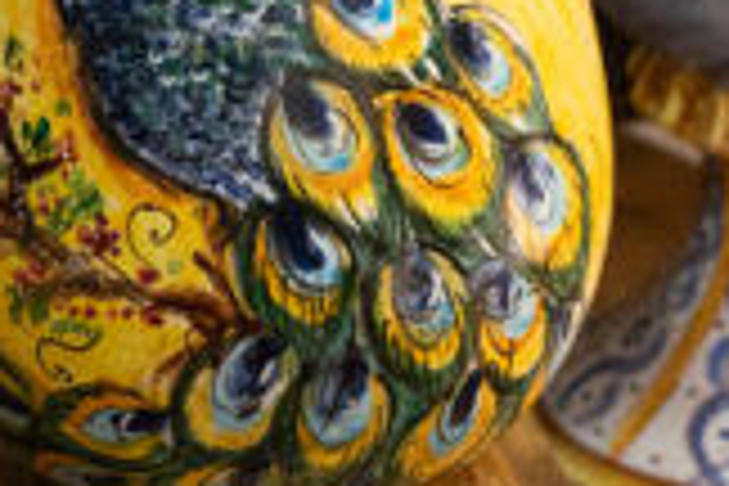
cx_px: 342
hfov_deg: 8.6
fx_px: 4860
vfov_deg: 5.7
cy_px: -146
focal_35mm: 240
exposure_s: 1/250
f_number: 3.5
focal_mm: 38
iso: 1600
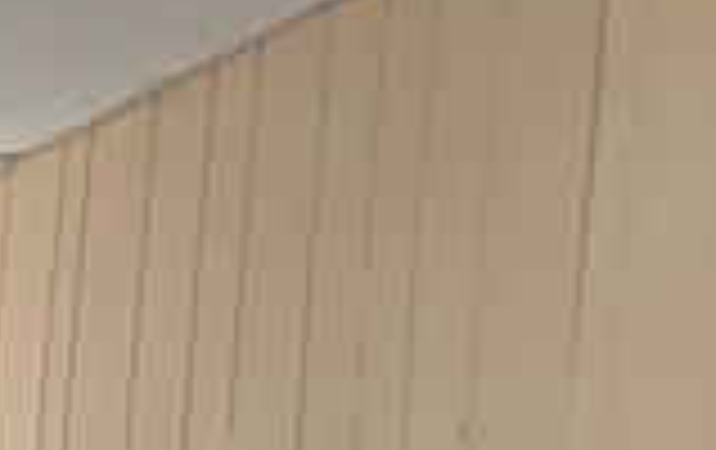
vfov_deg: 6.3
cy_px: 1674
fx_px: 3460
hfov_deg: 9.7
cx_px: -1279
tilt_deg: -13.8
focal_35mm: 177
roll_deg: +0.1
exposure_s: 1/60
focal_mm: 5.96
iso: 400
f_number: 1.6
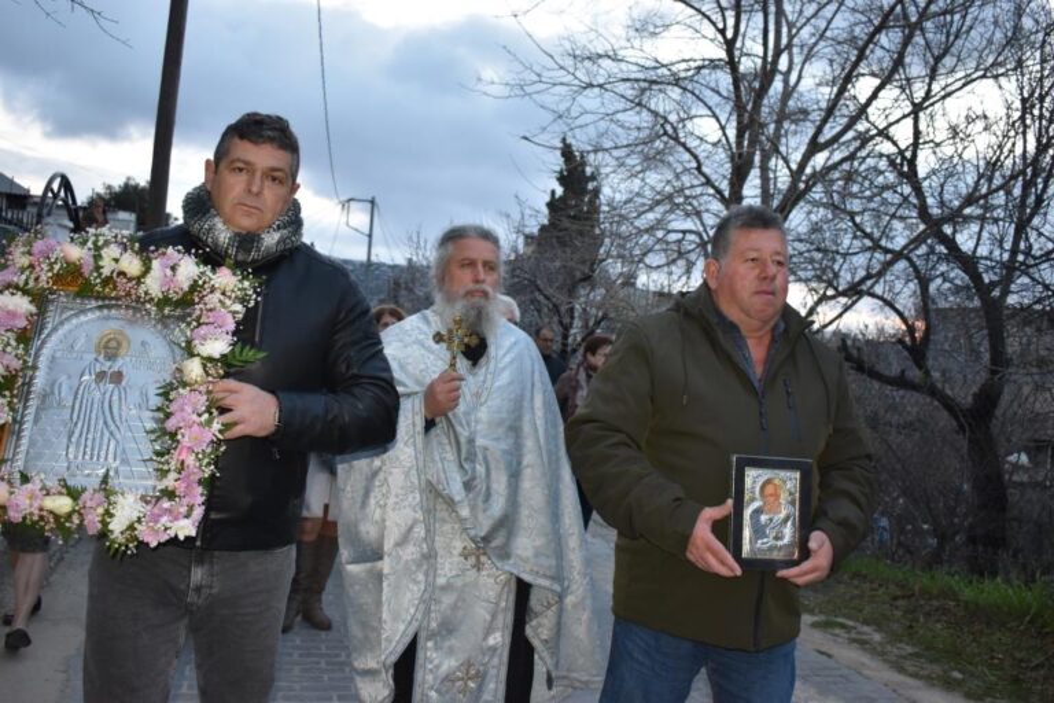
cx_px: 527
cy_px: 352
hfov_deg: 55.1
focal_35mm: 34
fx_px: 1010
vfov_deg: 38.4
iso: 800
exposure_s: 1/200
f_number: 3.8
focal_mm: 23
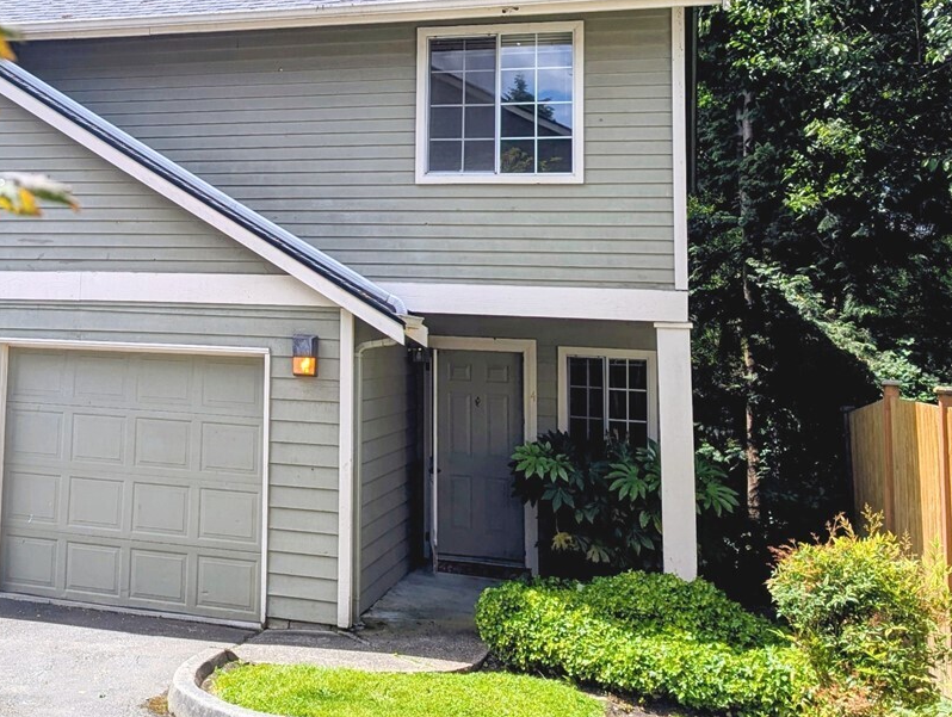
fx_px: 1322
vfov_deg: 29.8
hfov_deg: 37.9
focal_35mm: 48
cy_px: 176
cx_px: 166
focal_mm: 6.81
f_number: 1.85
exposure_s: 1/1984
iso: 40
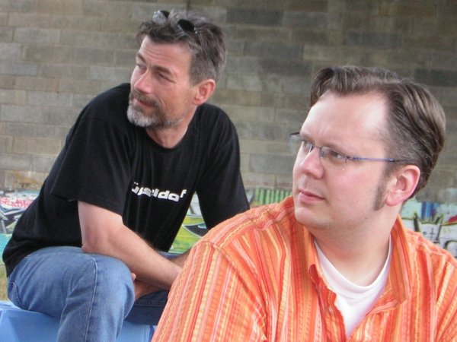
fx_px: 1426
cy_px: 171
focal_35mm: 108
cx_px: 228
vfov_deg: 13.7
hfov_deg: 18.2
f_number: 4.7
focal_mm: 14.1
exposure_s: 1/60.1
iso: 126
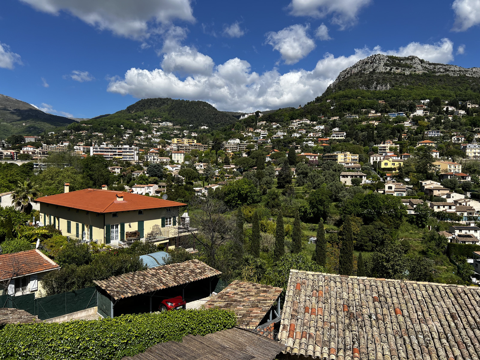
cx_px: 240
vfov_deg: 53.1
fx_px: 361
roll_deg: -0.5
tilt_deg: -1.8
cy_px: 180
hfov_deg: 67.3
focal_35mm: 26
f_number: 1.5
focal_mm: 5.7
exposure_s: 1/4630
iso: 50
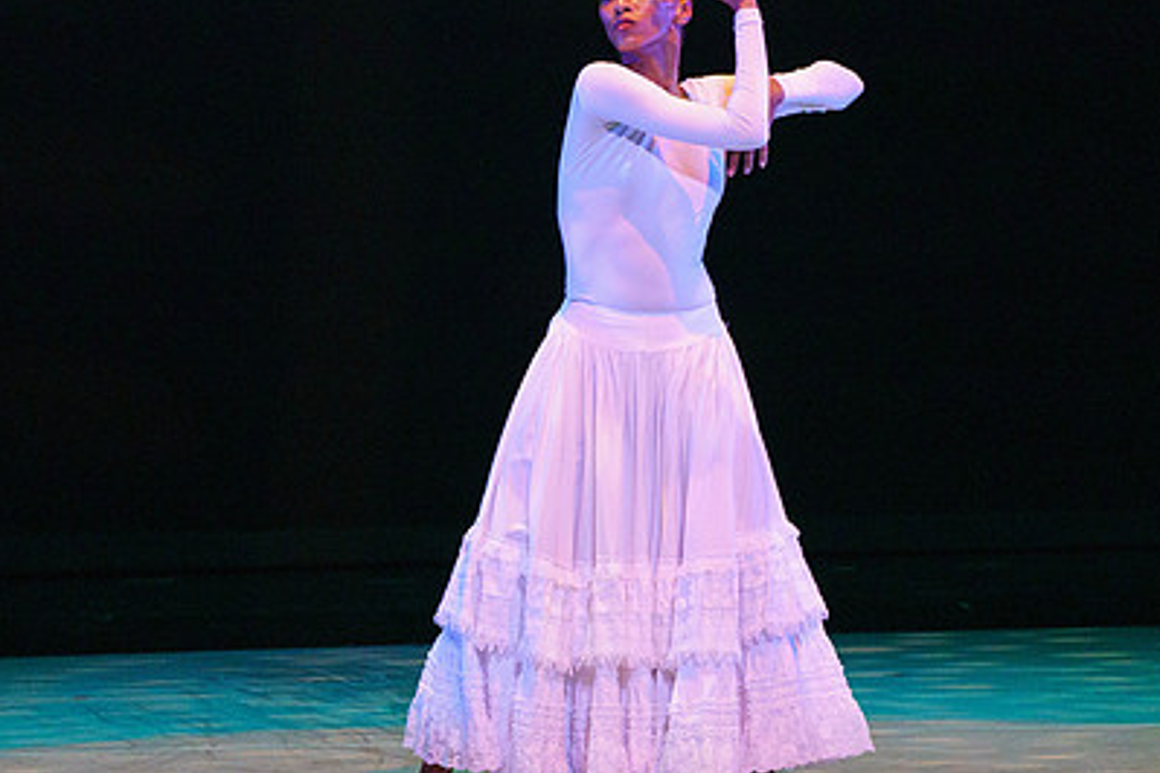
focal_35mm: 643
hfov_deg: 3.2
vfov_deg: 2.1
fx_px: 20717
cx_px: 599
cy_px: 292
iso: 5000
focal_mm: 400
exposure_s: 1/400
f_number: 6.3
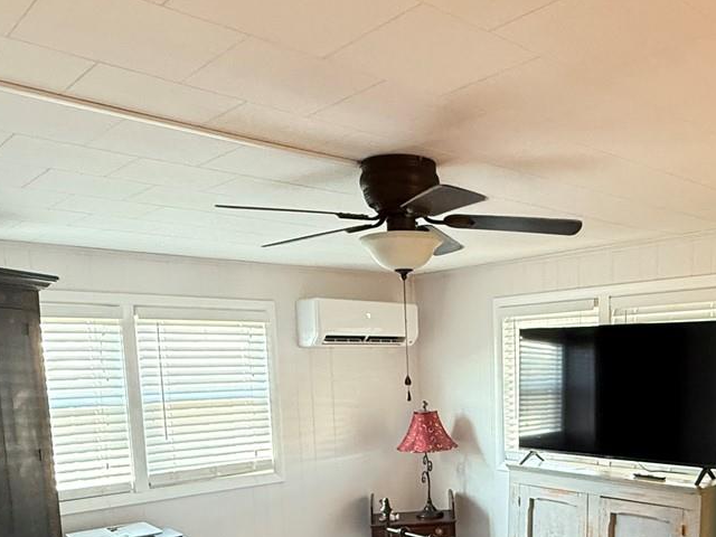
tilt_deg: -6.4
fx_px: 724
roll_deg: +1.2
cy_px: 453
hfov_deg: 51.2
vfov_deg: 38.7
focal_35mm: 35
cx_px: 505
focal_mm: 2.22
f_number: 2.2
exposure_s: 1/60
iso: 500
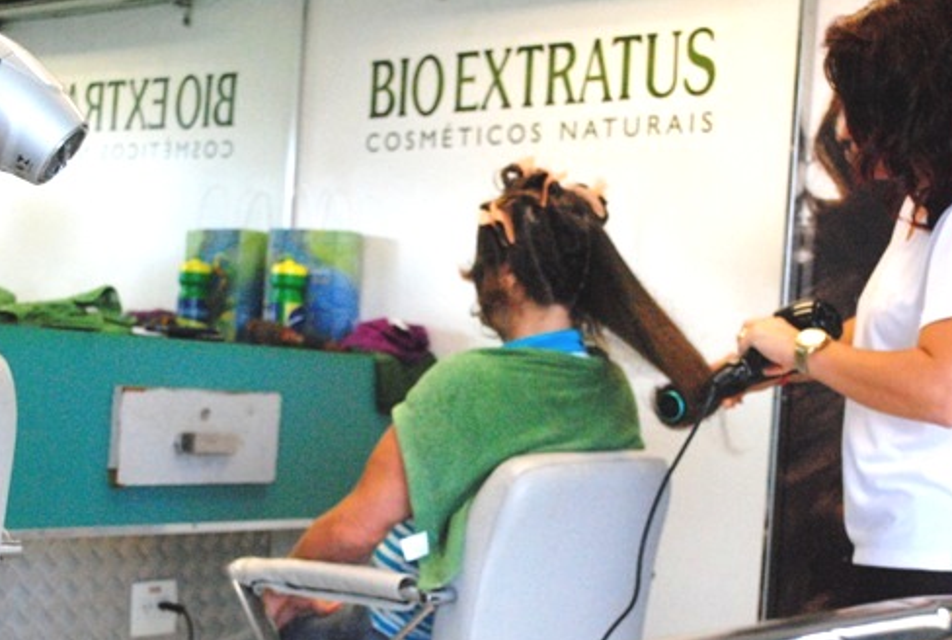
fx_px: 1670
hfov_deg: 31.8
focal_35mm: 63
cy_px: 416
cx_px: 513
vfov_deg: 21.6
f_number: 4.8
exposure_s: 1/320
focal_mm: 32
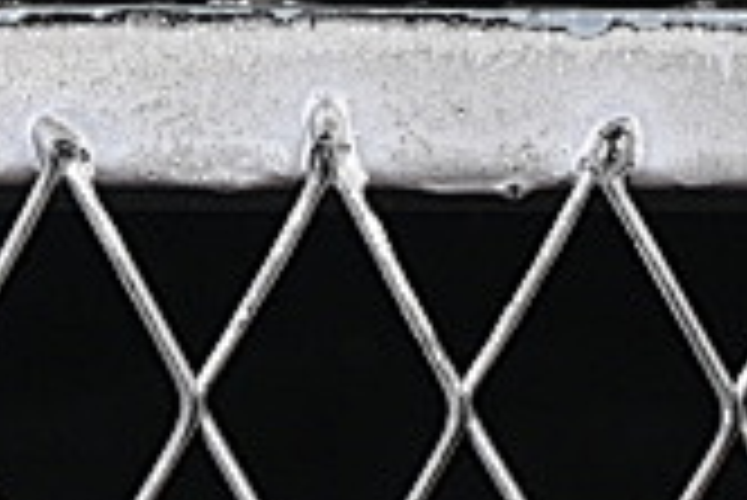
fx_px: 10114
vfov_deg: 2.8
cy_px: -1014
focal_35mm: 487
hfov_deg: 4.2
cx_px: 536
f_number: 6.3
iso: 160
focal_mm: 50
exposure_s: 1/50
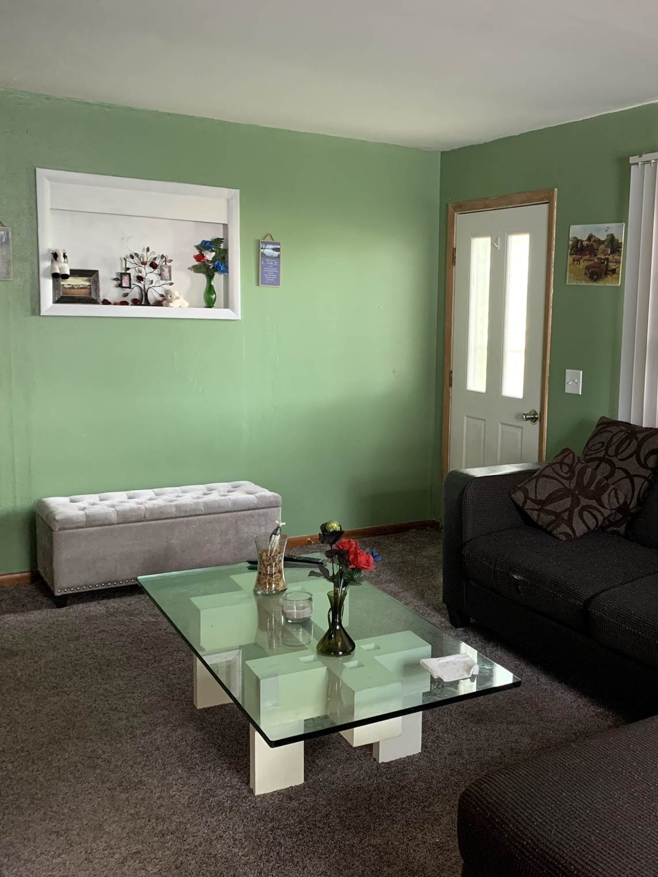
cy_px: 435
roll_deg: -2.5
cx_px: 484
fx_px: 887
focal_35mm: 35
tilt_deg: -7.0
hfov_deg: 39.7
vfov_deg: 52.6
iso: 400
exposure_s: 1/40
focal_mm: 4.25
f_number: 1.8
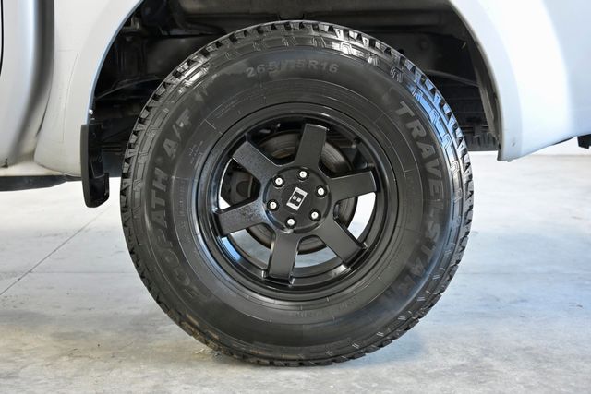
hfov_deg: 44.5
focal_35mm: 44
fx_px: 722
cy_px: 197
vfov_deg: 30.5
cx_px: 296
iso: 2500
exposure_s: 1/320
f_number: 4.5
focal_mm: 44
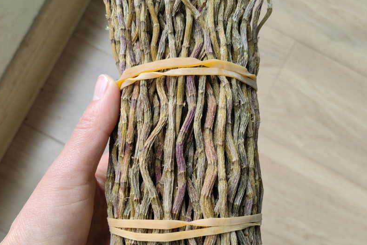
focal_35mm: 38
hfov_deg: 50.7
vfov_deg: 34.5
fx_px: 388
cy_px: 178
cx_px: 182
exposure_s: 1/150
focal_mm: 5.54
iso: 50
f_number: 1.8
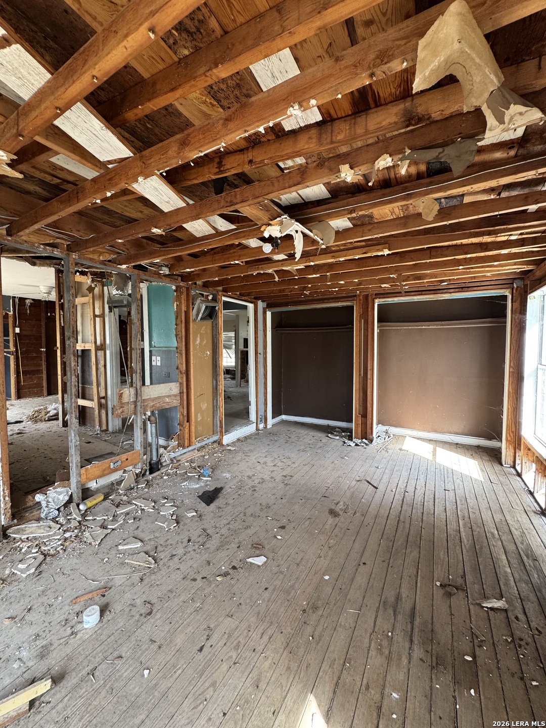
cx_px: 273
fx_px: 294
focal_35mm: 14
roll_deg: +0.3
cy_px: 364
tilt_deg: -1.9
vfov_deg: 102.1
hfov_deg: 85.7
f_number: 2.2
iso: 160
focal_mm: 2.22
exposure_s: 1/99
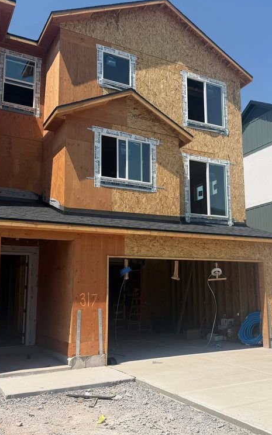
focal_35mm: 35
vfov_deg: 55.3
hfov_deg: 36.1
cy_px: 222
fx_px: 415
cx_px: 170
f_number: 1.78
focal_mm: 6.76
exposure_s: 1/5319
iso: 80
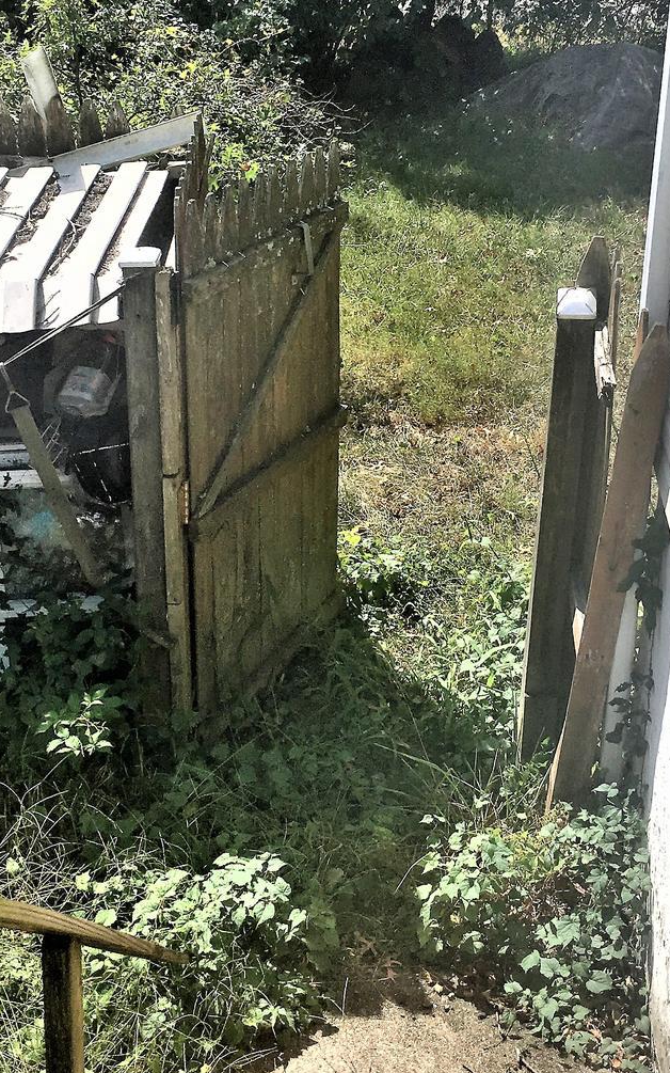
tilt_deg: -24.1
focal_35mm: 47
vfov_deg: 42.4
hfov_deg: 27.4
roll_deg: -0.2
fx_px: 1373
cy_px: 410
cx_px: 386
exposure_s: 1/1709
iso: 25
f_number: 2.2
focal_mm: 4.15
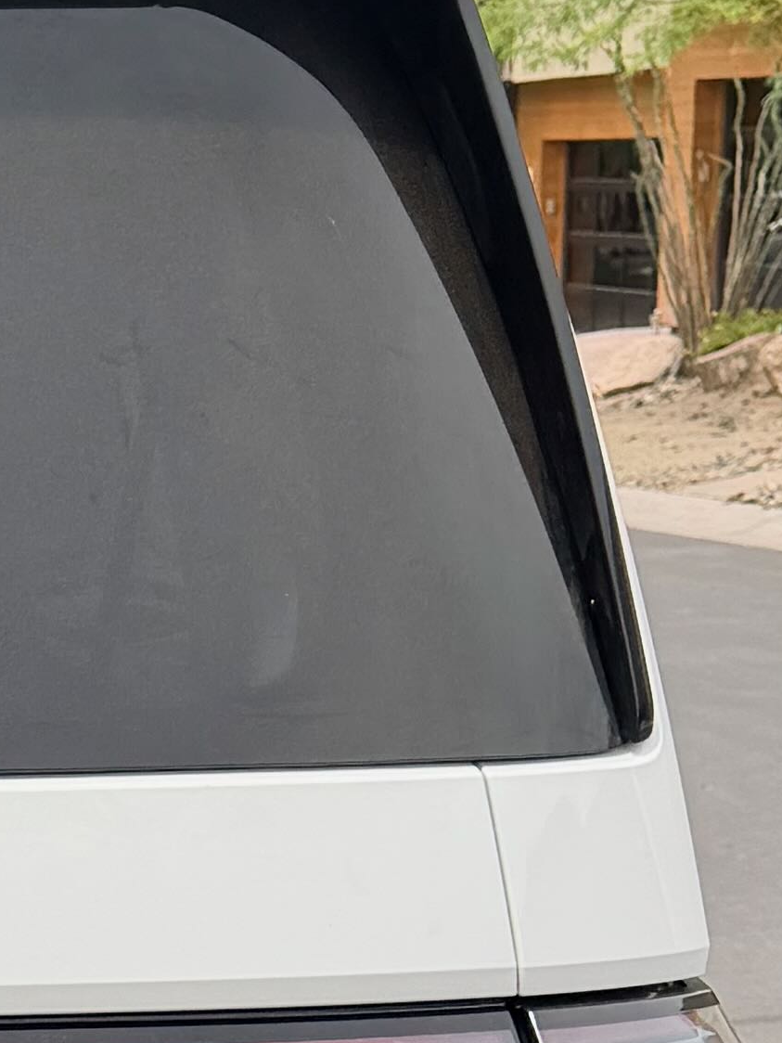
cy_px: 1310
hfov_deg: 10.7
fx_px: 3675
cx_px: -945
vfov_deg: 15.5
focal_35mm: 122
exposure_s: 1/2801
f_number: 1.78
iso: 80
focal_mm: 6.76
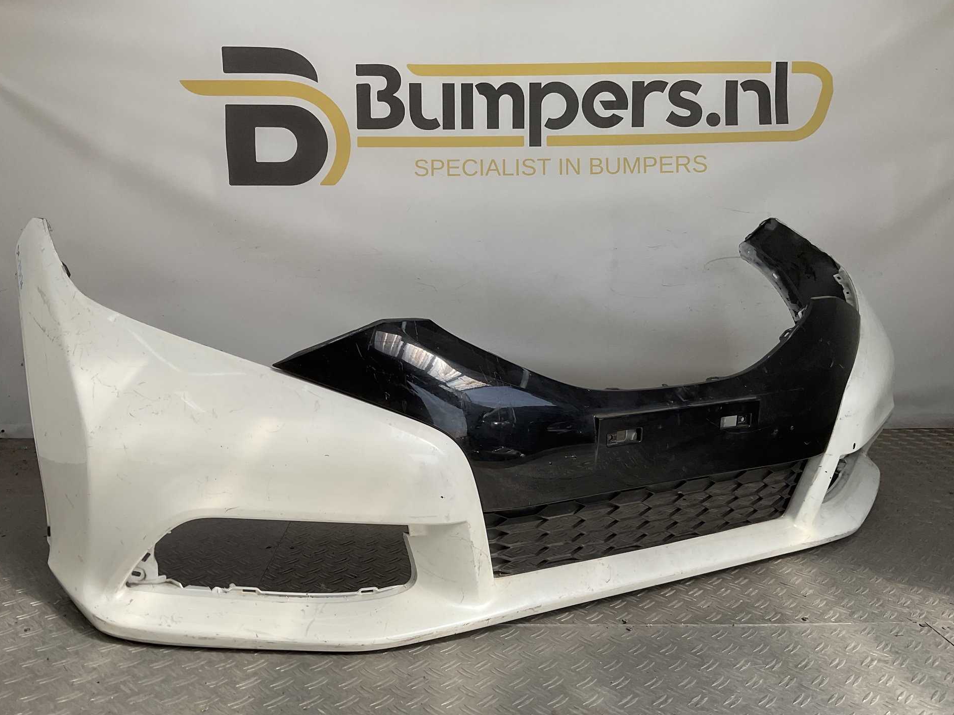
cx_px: 447
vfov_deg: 45.4
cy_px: 362
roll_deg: -0.7
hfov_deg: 58.3
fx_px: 854
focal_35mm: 31
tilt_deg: -8.3
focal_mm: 3
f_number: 1.8
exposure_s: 1/978
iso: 16
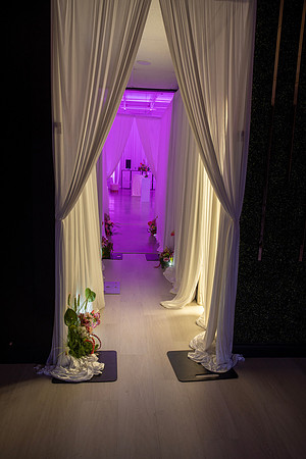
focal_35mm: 31
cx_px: 153
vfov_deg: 60.3
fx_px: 395
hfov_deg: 42.3
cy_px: 230
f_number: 5.6
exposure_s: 1/3
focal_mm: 31
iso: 400
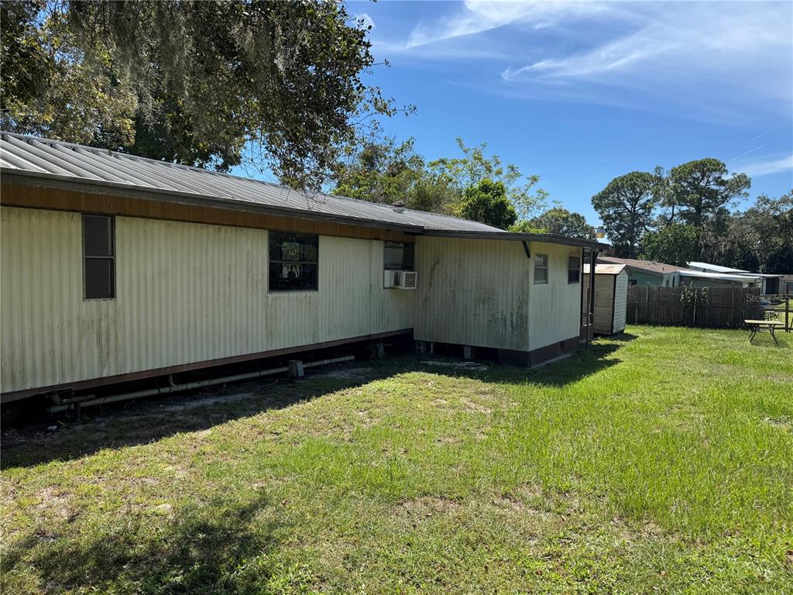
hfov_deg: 71.6
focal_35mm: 24
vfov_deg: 56.8
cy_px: 298
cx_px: 396
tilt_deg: -3.9
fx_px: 550
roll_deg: -0.4
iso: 80
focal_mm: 6.76
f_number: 1.78
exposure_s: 1/2959
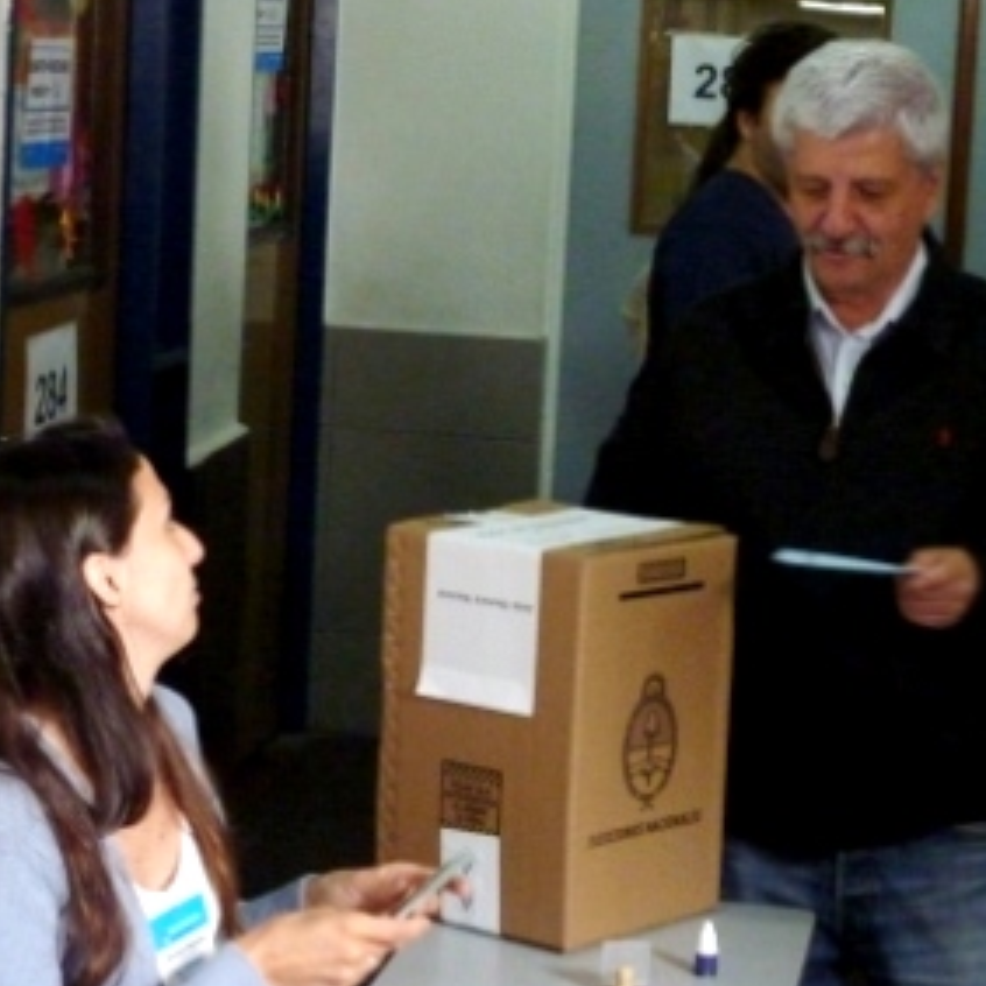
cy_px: 444
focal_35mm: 94
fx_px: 3029
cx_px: 678
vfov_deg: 18.5
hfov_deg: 18.4
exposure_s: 1/30
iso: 800
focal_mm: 11
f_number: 4.1
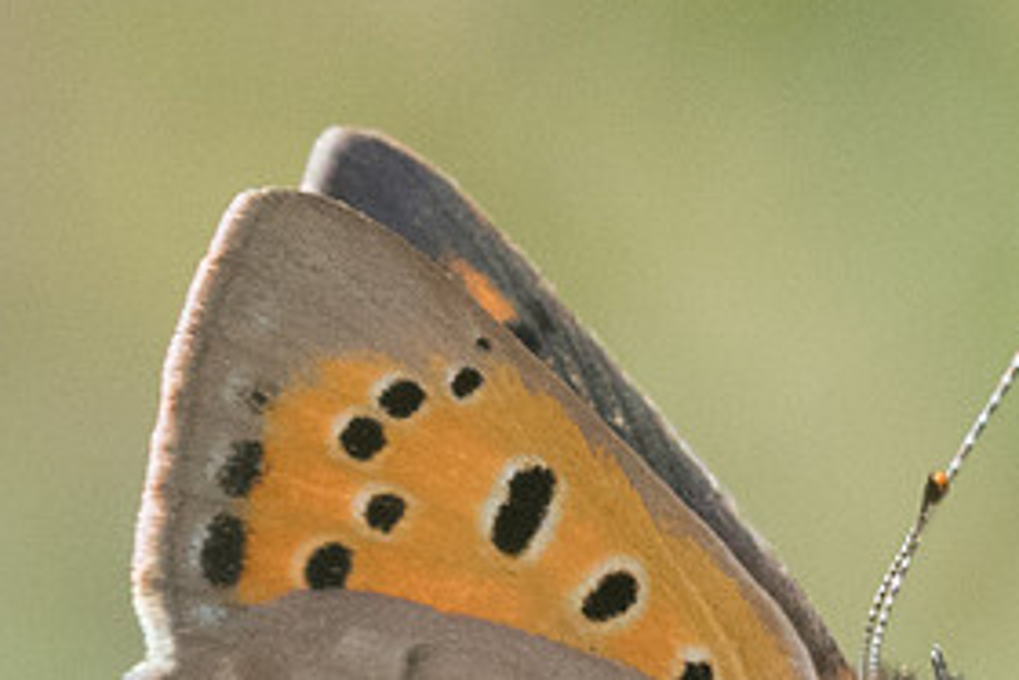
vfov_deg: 1.0
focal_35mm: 1433
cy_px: 7
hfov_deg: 1.4
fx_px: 40581
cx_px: 716
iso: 800
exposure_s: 1/640
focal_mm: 150
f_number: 11
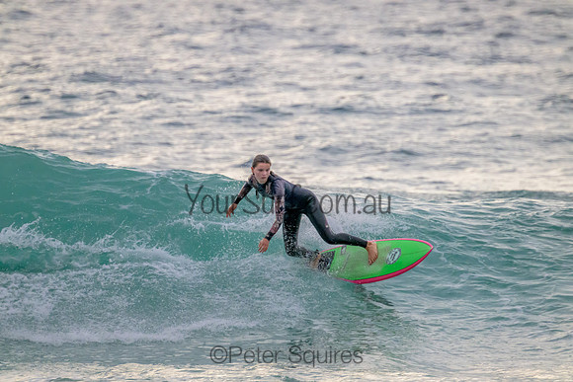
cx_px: 286
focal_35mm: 800
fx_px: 12736
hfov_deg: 2.6
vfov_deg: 1.7
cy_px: 191
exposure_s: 1/2000
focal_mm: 800
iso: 6400
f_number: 11
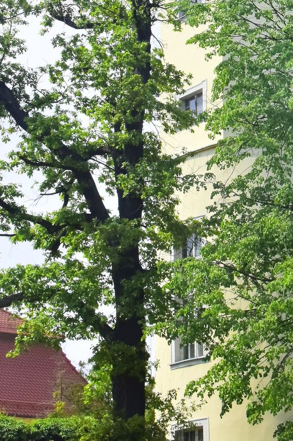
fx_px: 1271
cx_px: 292
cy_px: 90
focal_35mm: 104
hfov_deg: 13.0
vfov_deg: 19.5
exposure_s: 1/1250
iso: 1000
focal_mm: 28
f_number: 13
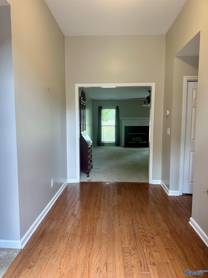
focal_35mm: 24
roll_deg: -1.3
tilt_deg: -5.7
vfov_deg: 71.6
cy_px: 139
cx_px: 104
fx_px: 192
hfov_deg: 56.8
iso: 200
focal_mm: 6.86
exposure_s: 1/120
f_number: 1.78
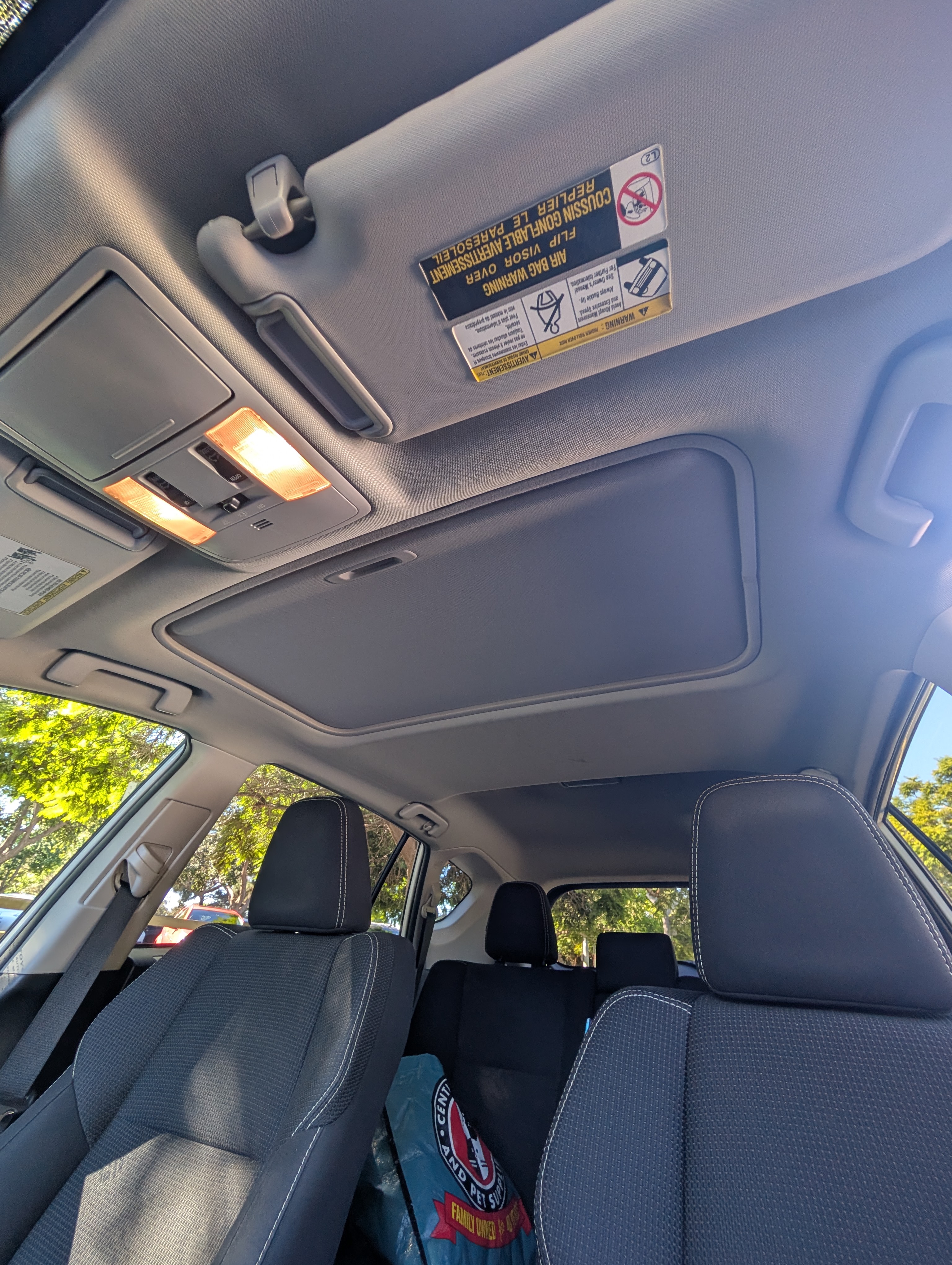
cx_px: 476
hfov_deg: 94.6
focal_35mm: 12
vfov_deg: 110.5
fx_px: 439
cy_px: 632
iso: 57
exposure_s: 1/95.8
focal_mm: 2.02
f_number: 1.7
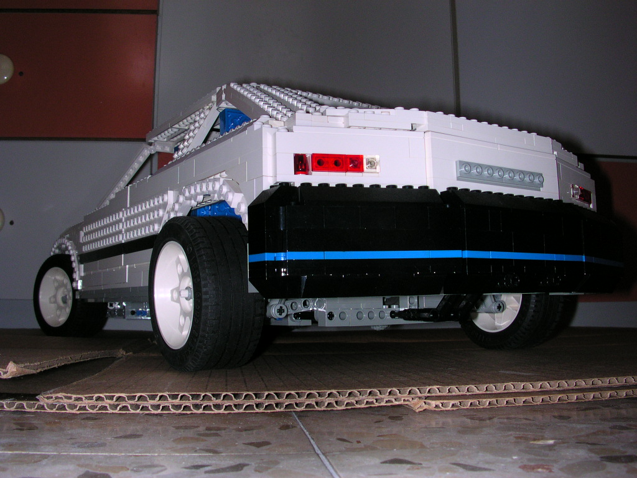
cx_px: 318
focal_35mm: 37
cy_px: 239
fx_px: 681
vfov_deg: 38.7
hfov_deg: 50.1
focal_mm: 5.6
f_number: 4.5
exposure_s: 1/60
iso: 100
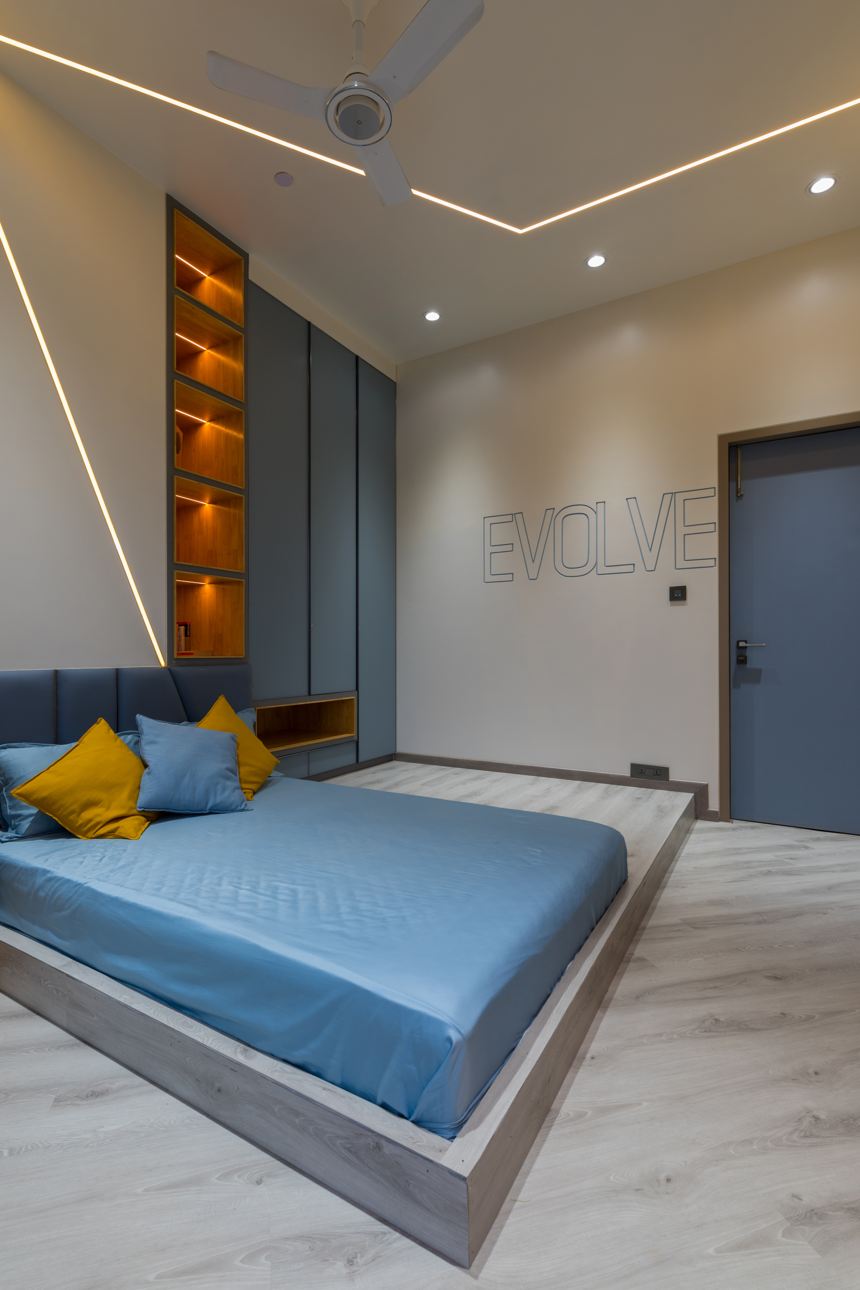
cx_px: 401
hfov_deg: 73.7
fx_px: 573
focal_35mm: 16
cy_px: 635
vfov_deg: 96.7
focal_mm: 15
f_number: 8
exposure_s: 1/15
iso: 100
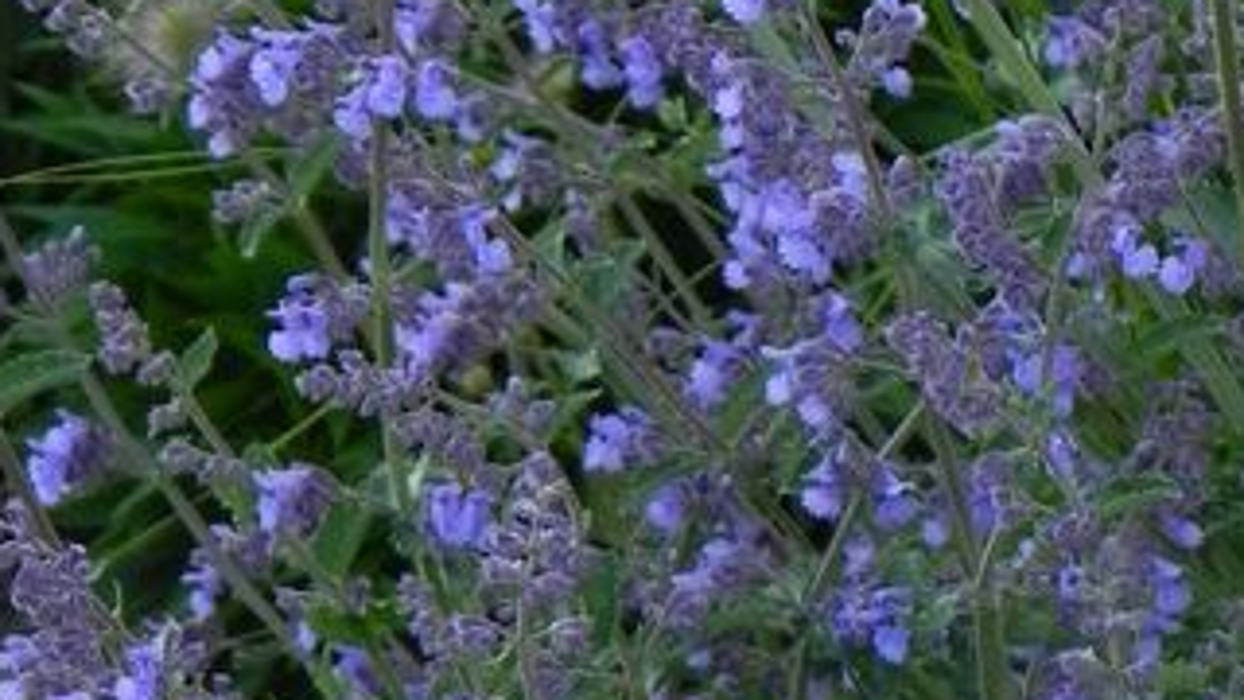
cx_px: 132
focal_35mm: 286
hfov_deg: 7.5
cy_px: 817
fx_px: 9434
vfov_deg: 4.2
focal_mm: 18.8
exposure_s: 1/80
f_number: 4.5
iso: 160
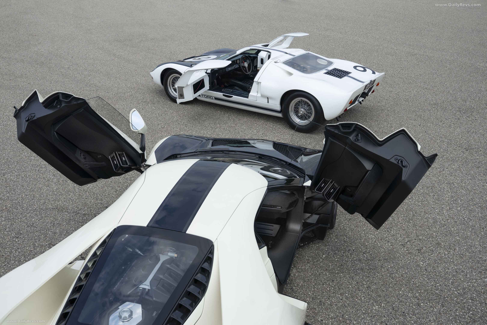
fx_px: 500
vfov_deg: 35.9
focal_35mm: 37
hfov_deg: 51.9
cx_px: 244
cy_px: 162
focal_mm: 37
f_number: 7.1
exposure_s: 1/800
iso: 200
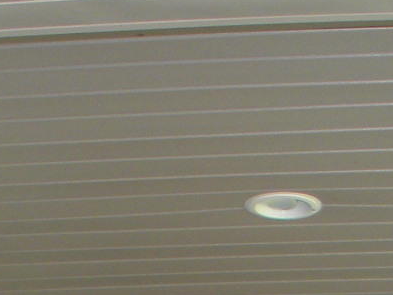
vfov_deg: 9.1
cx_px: 322
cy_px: 714
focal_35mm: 146
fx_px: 1658
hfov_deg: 13.4
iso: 110
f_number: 3.5
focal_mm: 5
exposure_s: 1/133
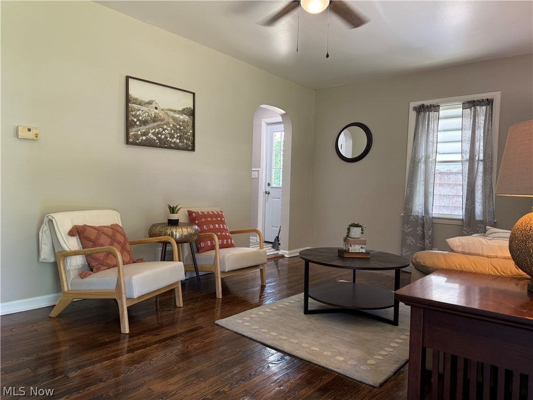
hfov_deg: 71.6
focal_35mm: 24
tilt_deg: -1.5
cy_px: 200
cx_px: 266
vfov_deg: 56.8
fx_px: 370
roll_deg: -1.8
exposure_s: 1/120
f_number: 1.78
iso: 160
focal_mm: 6.76
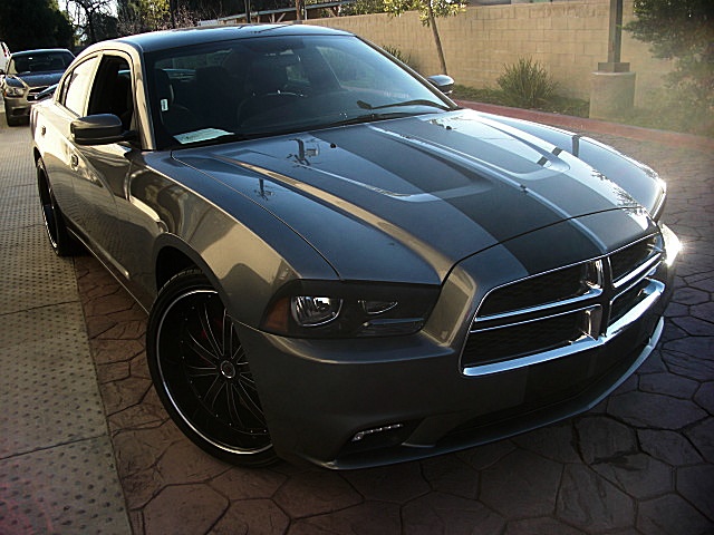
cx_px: 357
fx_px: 743
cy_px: 268
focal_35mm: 36
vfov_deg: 39.7
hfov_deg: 51.4
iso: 50
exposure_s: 1/200
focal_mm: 6.3
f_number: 2.8
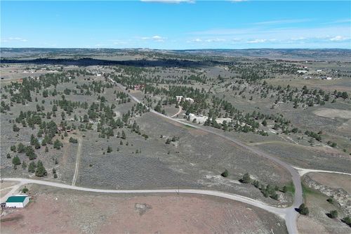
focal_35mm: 29
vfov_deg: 44.9
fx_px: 283
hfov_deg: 63.7
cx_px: 176
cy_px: 117
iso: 100
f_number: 2.8
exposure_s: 1/1400
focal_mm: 10.57
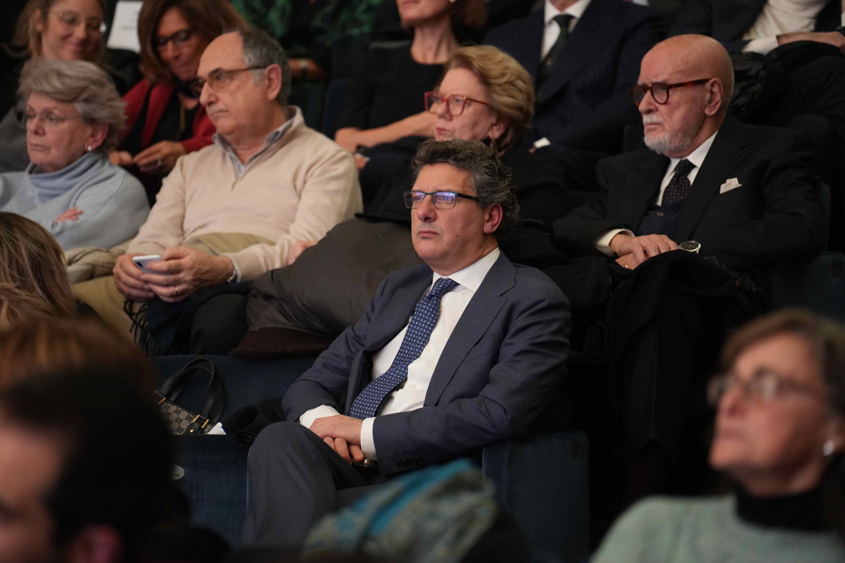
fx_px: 3521
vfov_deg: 9.1
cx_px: 422
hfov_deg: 13.7
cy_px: 282
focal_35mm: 150
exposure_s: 1/25
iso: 4000
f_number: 2.8
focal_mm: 150
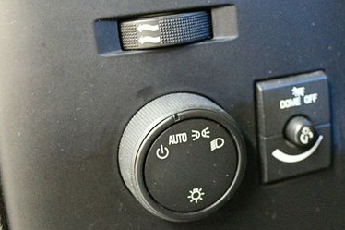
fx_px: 738
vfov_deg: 17.6
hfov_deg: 26.0
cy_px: 162
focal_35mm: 77
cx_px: 261
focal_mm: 30
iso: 12800
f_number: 4.5
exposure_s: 1/40
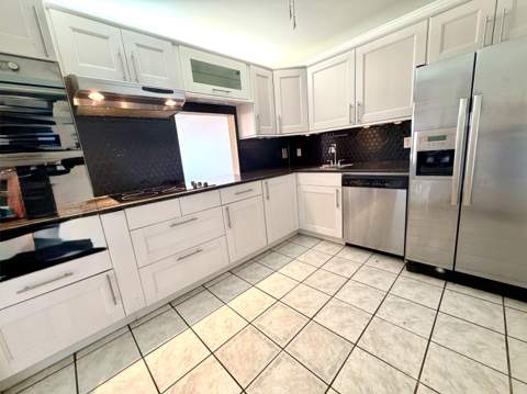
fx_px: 213
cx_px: 264
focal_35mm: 14
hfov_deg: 102.1
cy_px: 197
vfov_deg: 85.6
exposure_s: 1/60
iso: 250
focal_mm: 2.22
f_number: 2.2
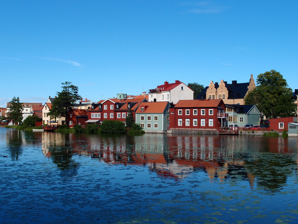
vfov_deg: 35.1
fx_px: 353
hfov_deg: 45.8
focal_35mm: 41
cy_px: 112
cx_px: 149
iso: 100
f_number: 4.5
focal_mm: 8.99
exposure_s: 1/800
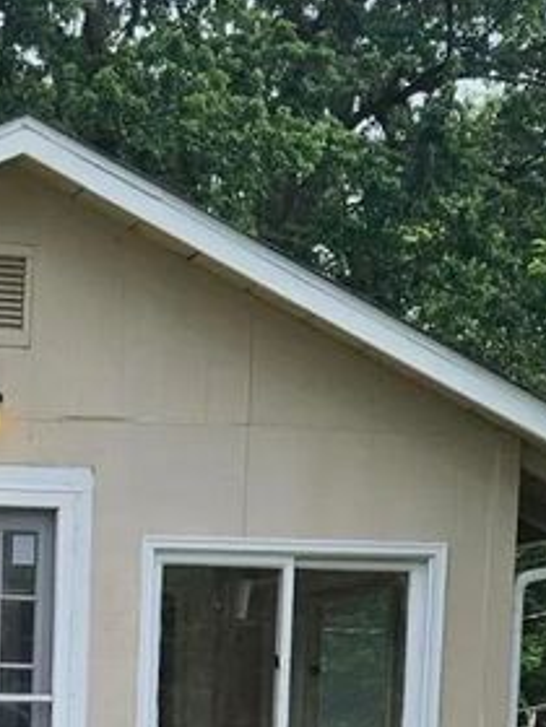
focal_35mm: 112
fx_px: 2355
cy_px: 1011
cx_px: -250
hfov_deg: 12.6
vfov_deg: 16.4
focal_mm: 5.4
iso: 25
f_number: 1.8
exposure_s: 1/2088
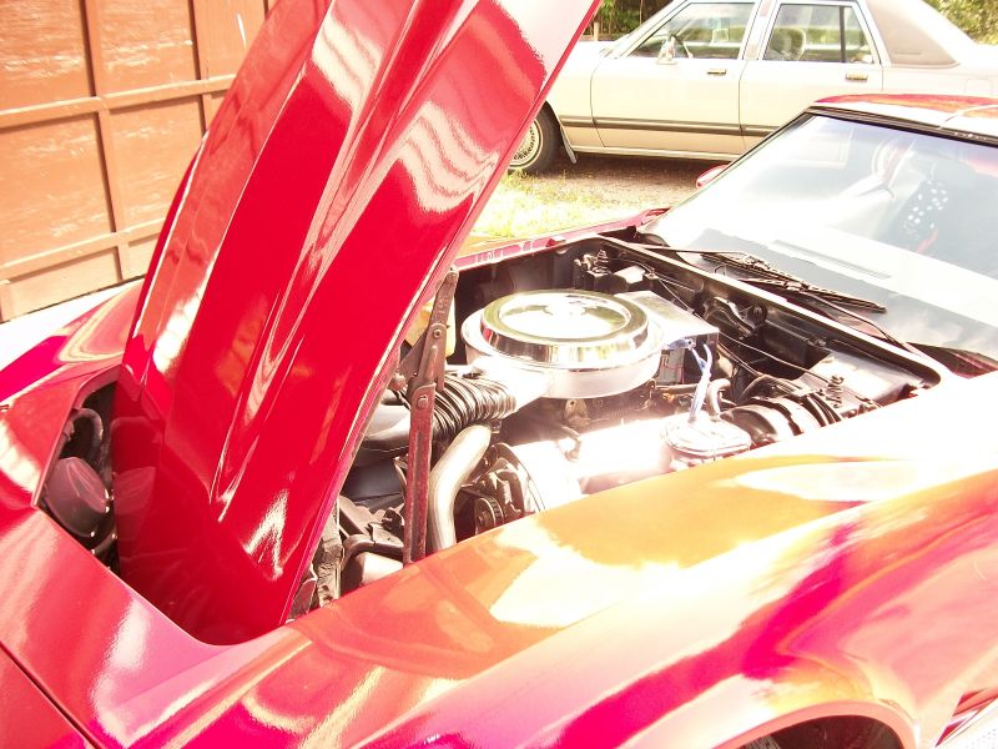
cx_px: 499
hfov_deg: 56.8
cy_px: 374
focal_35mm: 32
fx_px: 923
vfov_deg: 44.2
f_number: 2.9
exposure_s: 1/125
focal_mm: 5.7
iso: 80
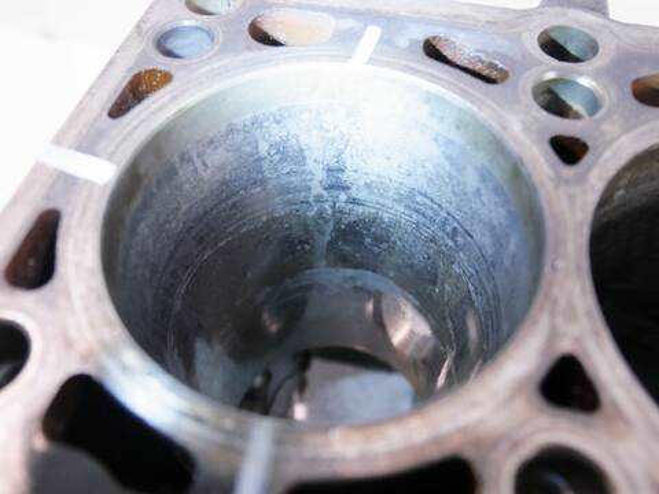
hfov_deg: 60.0
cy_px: 247
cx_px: 330
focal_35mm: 30
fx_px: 571
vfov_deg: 46.8
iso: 640
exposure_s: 1/60
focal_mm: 15
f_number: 3.7
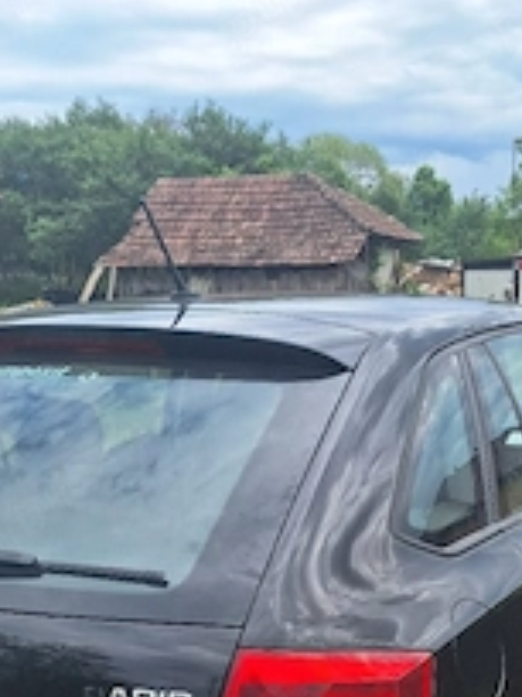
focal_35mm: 45
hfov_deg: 31.5
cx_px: 403
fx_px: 905
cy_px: 533
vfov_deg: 40.7
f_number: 1.8
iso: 40
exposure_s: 1/2500
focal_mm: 5.54
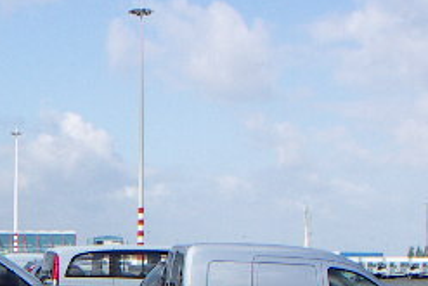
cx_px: -43
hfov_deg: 20.1
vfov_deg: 13.6
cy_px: 371
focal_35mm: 97
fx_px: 1154
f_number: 6.7
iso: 50
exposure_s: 1/200
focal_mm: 4.7
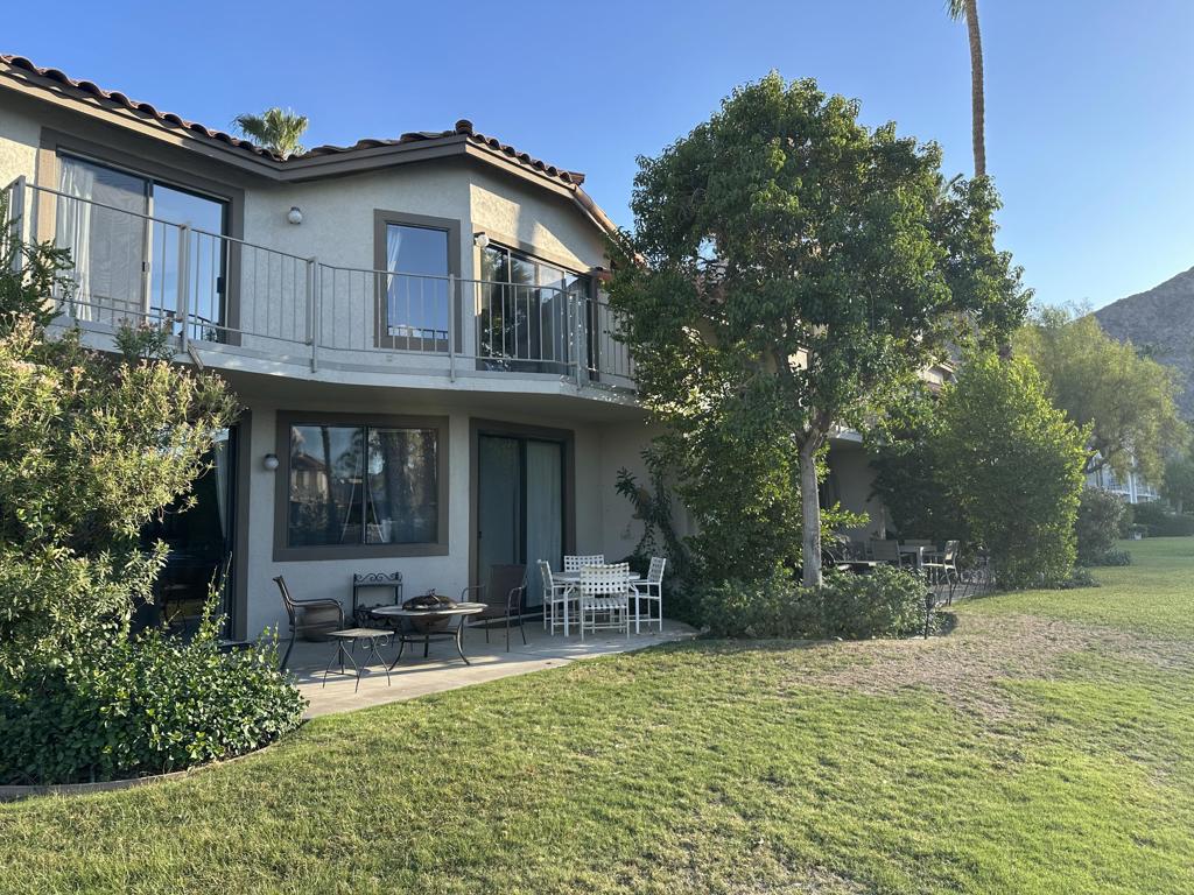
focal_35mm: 24
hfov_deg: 71.6
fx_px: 828
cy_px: 448
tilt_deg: +6.6
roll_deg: +1.2
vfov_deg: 56.8
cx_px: 597
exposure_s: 1/989
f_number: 1.78
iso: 80
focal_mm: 6.86
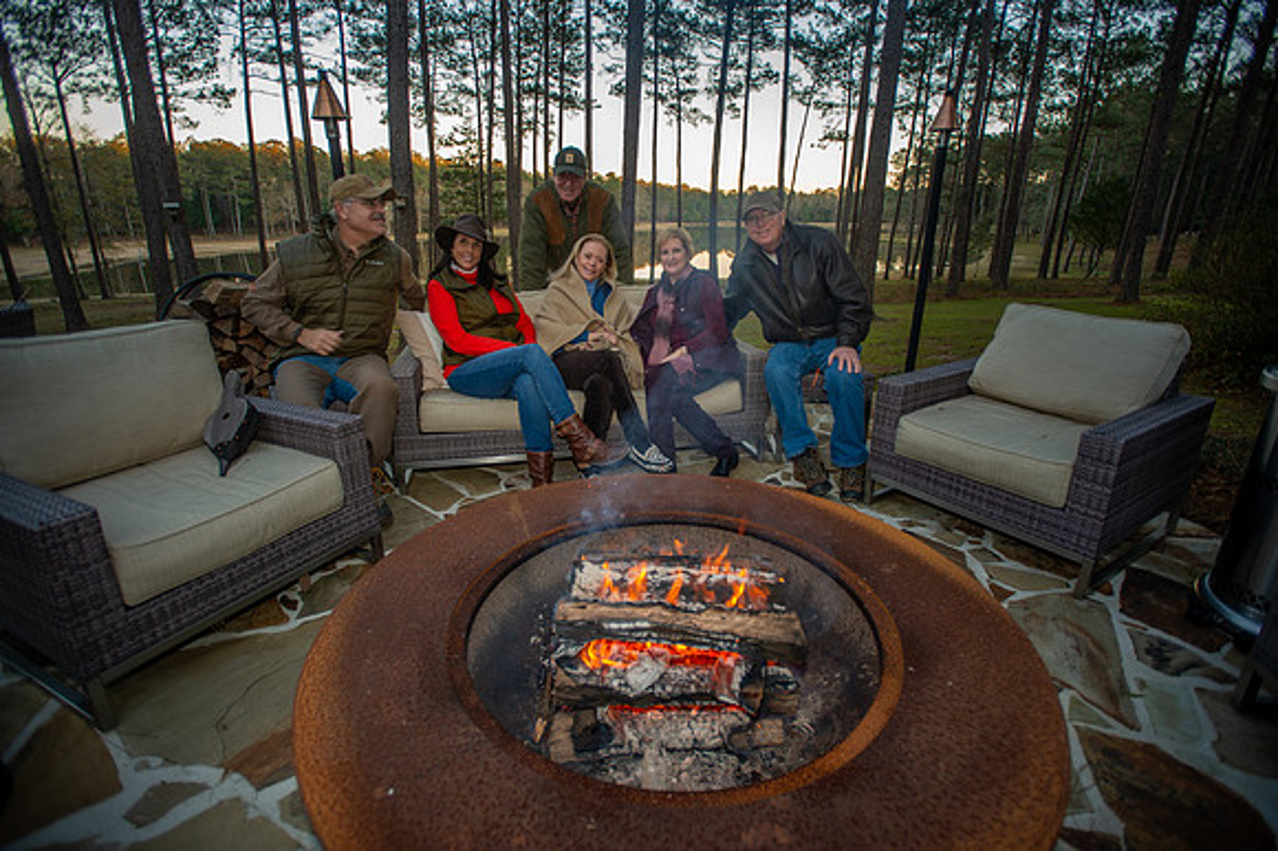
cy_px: 426
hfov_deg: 93.3
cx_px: 639
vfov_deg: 70.4
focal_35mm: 17
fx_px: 603
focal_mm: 17
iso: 160
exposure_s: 1/60
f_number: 2.8
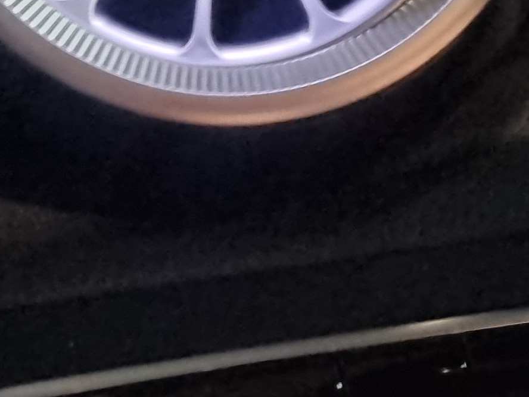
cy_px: 421
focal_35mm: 118
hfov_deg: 16.7
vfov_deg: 12.4
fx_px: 1803
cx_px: 300
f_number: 1.8
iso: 2500
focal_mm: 5.4
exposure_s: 1/10
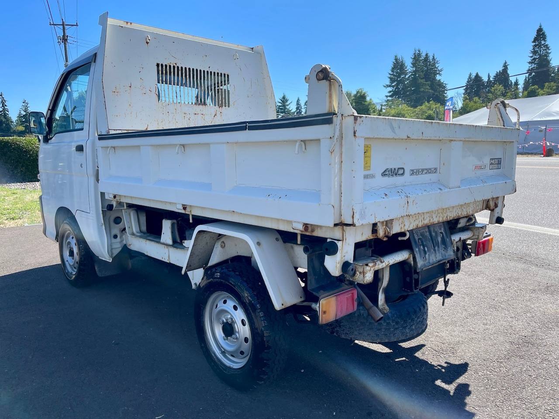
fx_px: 404
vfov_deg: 54.9
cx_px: 280
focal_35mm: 25
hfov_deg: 69.4
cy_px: 210
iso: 32
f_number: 1.6
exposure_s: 1/1575
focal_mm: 5.1
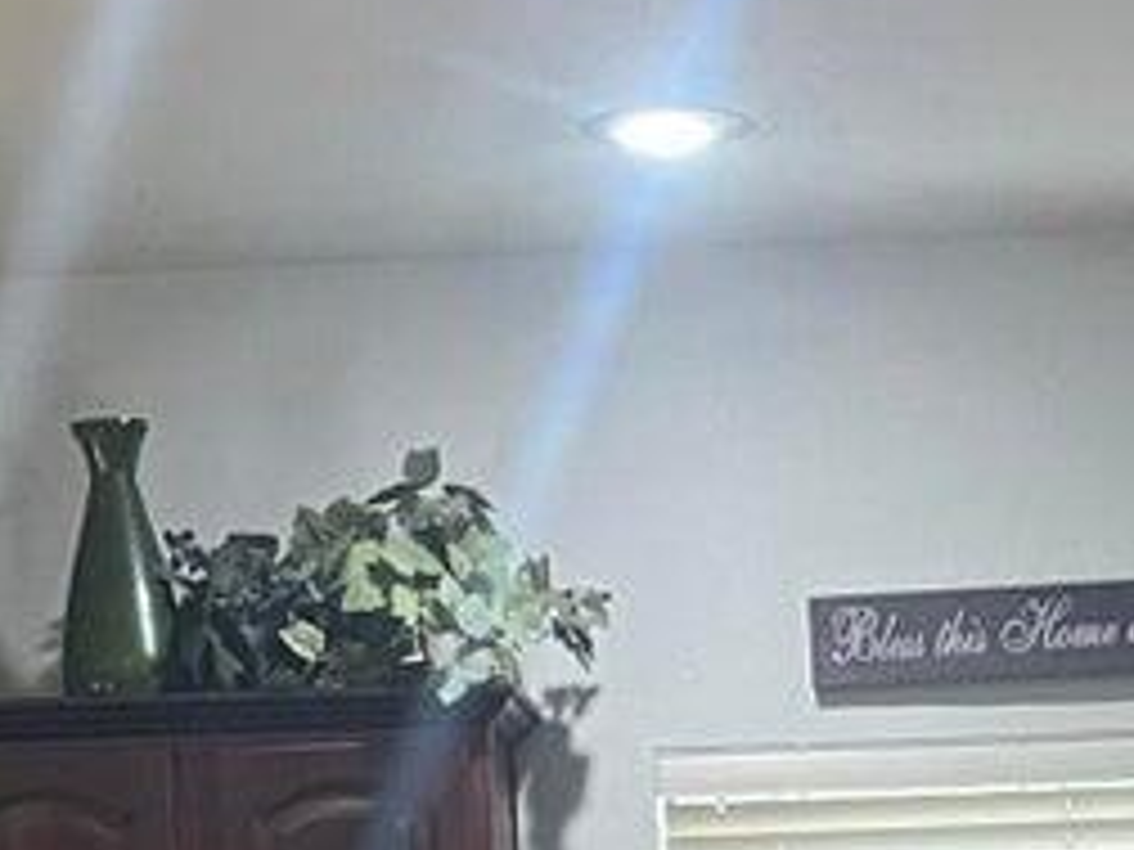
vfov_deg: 9.8
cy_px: 1727
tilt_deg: -5.7
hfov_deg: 13.9
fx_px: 4619
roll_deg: +2.2
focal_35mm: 141
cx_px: 898
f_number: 1.6
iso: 500
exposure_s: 1/60
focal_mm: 5.1
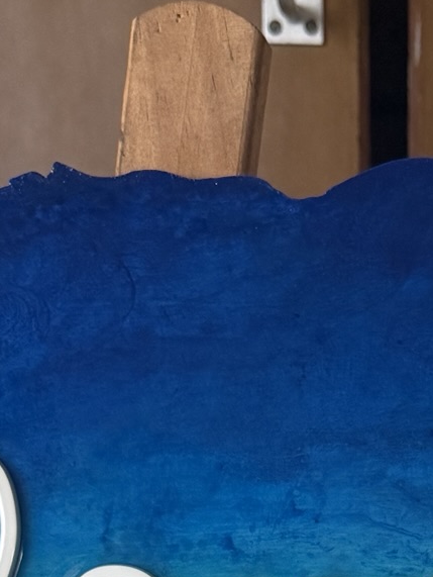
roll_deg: -2.2
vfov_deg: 17.0
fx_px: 1749
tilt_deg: -20.2
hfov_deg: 13.6
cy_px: 851
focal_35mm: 105
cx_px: 575
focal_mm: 6.76
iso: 160
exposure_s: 1/121
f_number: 1.78
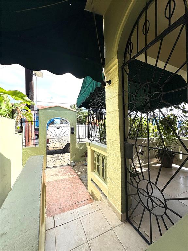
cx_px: 94
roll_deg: +0.4
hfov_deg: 85.7
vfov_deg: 102.1
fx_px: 101
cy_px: 126
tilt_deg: +0.6
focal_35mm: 14
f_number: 2.2
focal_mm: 2.22
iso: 64
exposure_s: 1/1395
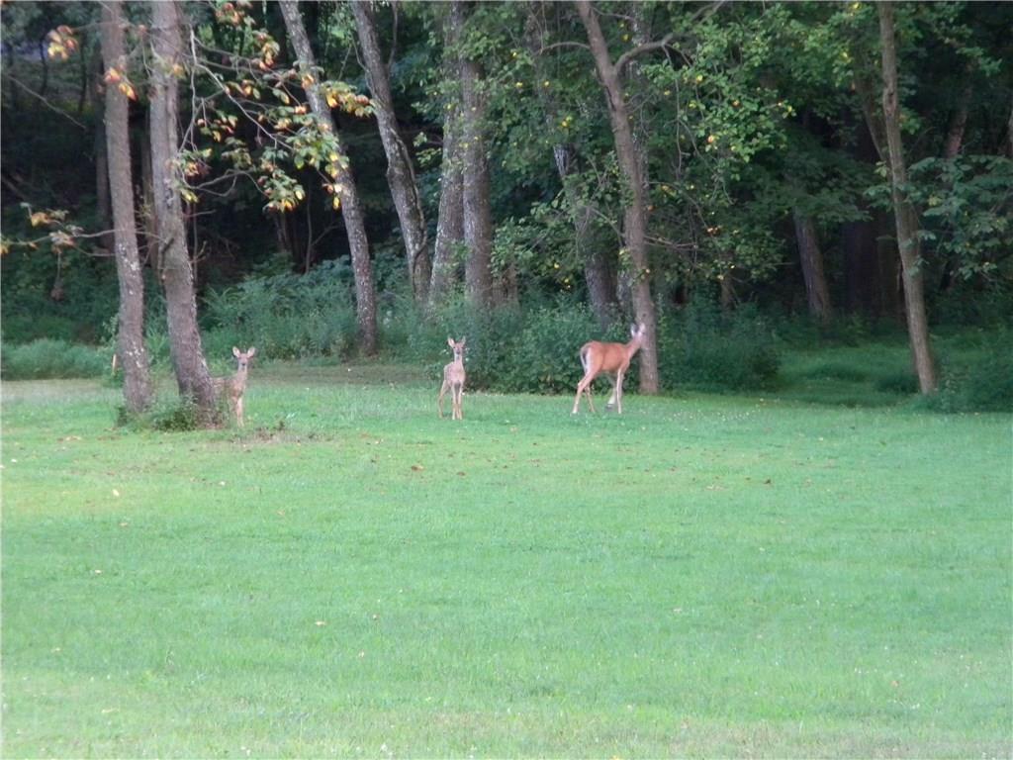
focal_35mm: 226
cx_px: 506
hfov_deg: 8.8
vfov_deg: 6.6
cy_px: 380
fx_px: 6614
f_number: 5.4
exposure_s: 1/23.7
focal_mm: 41
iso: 400
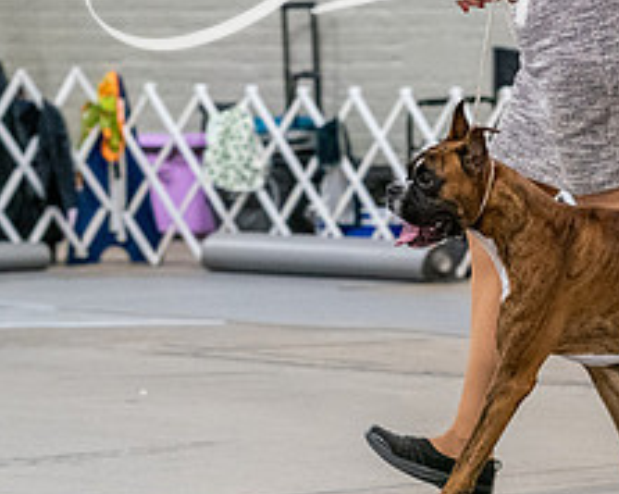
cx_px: 551
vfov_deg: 5.7
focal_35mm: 270
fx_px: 4942
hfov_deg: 7.2
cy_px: 108
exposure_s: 1/250
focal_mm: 95
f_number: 3.5
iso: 6400
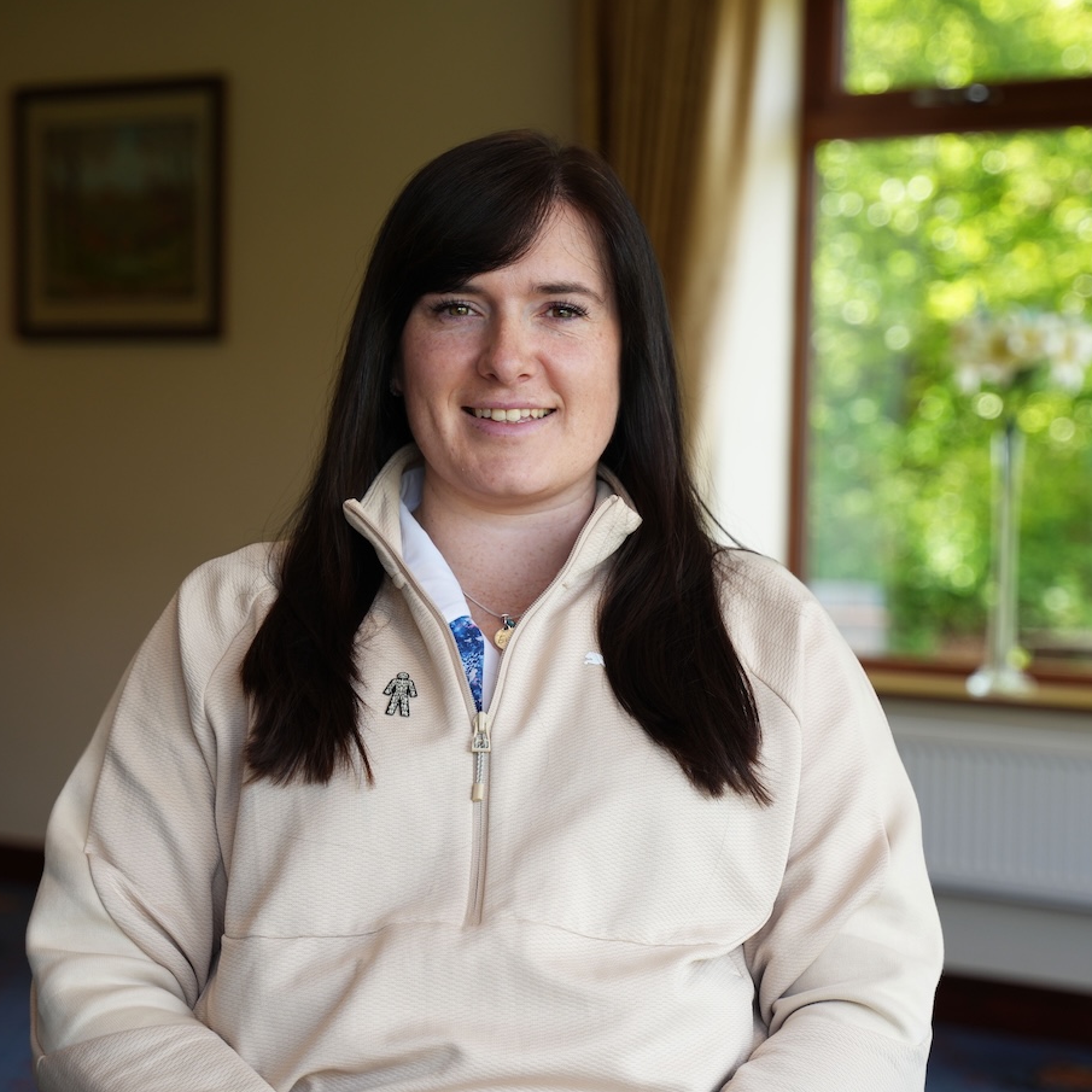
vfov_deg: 20.4
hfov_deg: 20.3
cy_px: 544
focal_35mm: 85
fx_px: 3034
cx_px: 720
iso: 160
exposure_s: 1/160
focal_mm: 66
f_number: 4
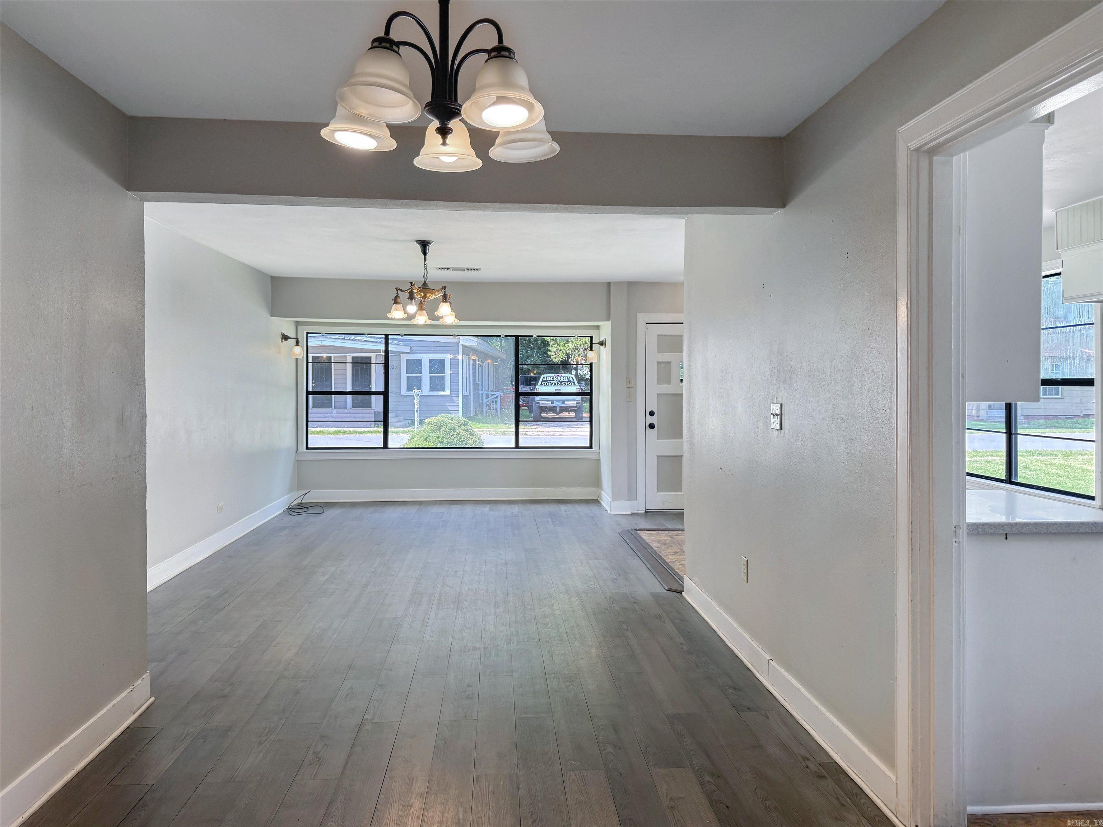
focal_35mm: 24
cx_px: 552
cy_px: 414
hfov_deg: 71.6
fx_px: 765
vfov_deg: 56.8
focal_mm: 6.76
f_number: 1.78
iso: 125
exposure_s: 1/240
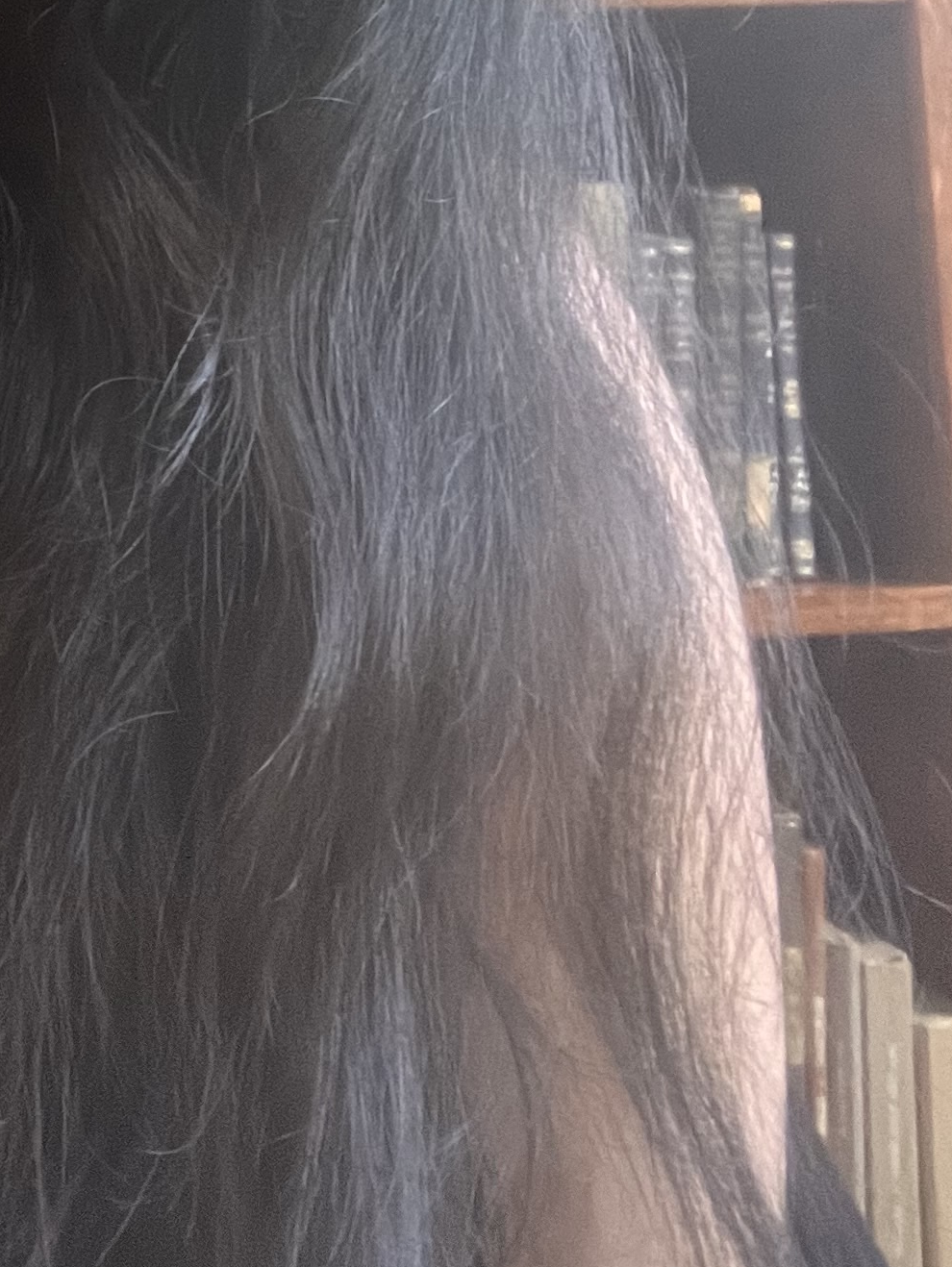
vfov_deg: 24.5
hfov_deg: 18.8
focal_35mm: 75
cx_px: -118
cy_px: -80
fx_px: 2748
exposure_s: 1/30
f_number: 2.2
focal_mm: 2.87
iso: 320
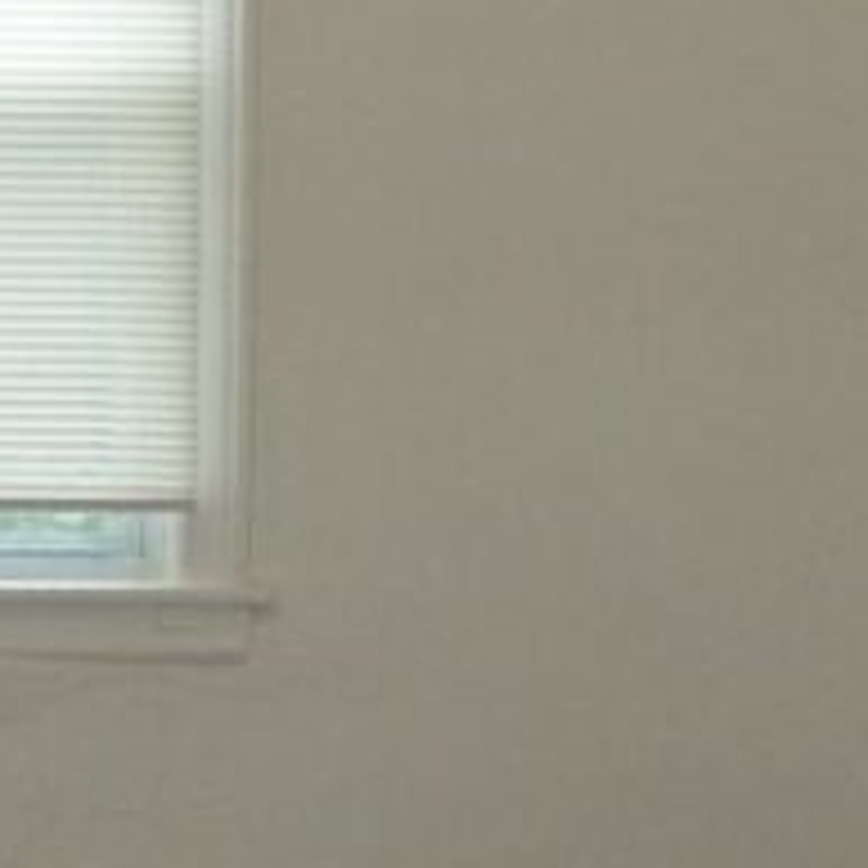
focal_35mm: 121
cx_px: 234
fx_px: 3433
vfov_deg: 14.4
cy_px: 576
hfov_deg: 14.4
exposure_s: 1/30
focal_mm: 5.9
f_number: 3.3
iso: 160
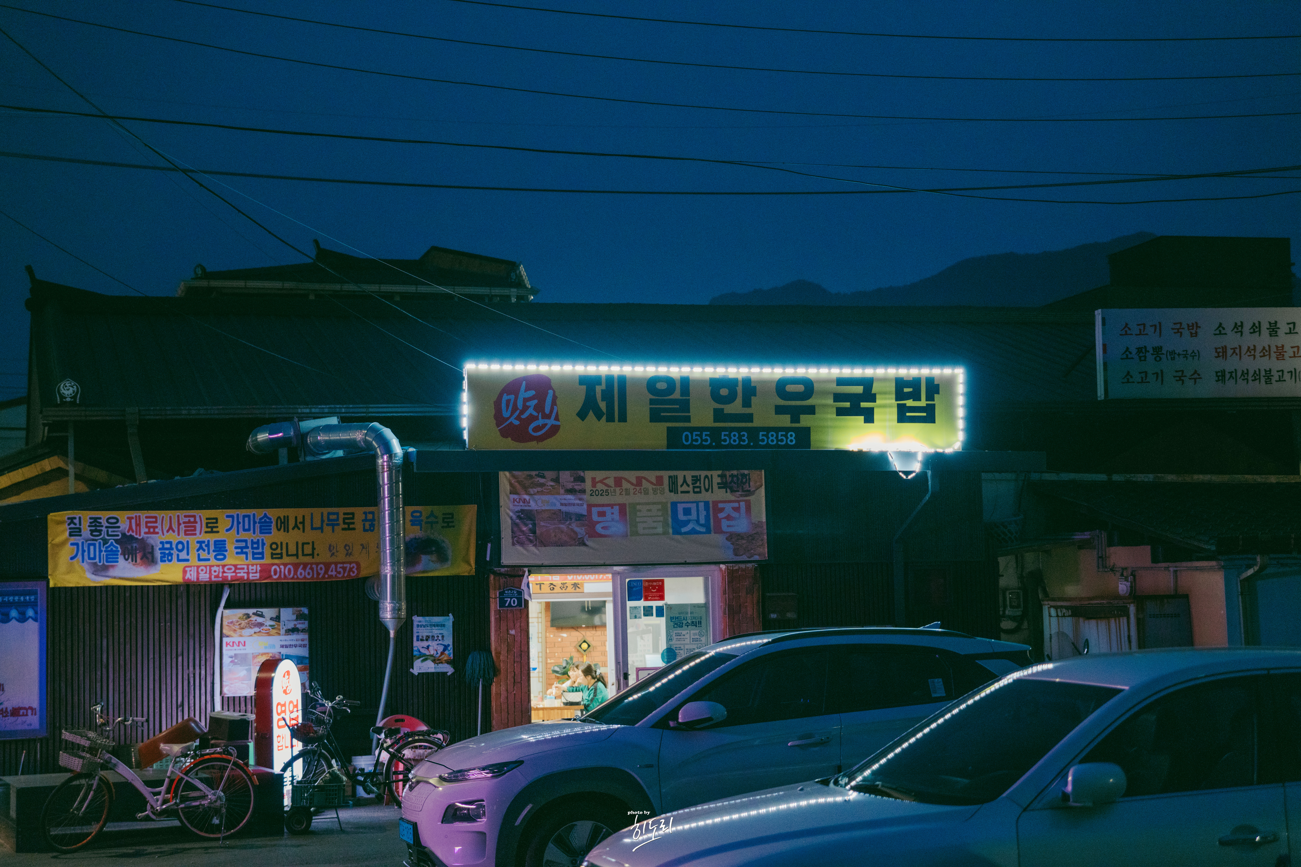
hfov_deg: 28.8
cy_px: 434
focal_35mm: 70
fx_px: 2530
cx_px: 650
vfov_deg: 19.5
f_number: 2.8
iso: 4000
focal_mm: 70
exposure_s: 1/80
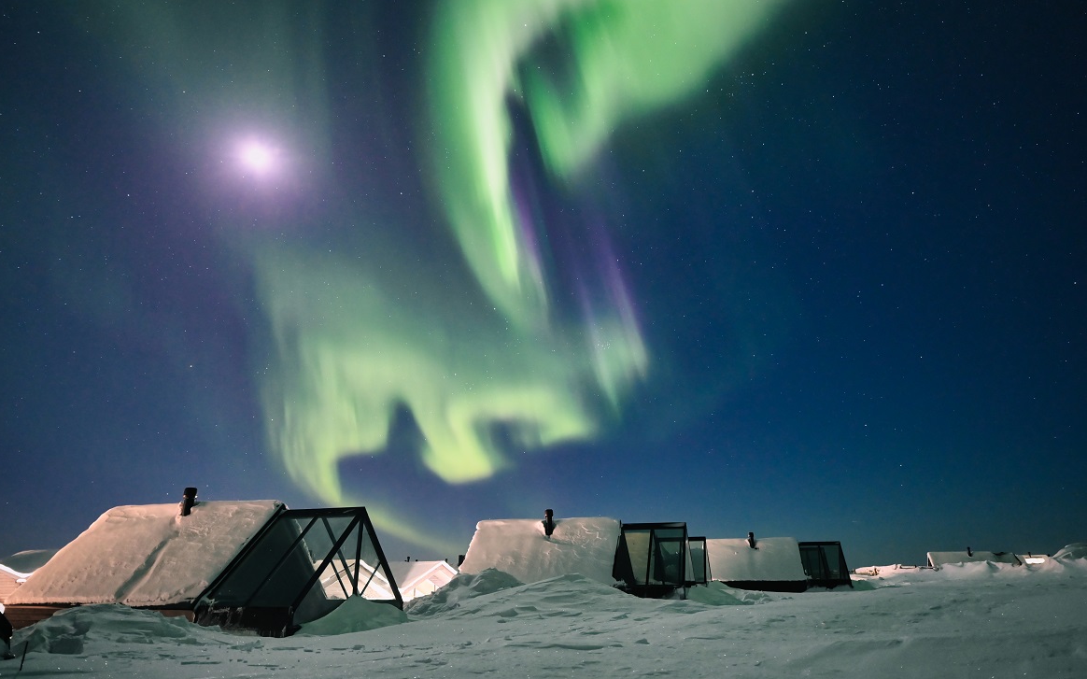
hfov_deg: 82.3
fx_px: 622
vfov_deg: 57.2
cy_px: 342
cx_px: 549
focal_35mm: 21
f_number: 2.8
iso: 2000
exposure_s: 3
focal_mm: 20
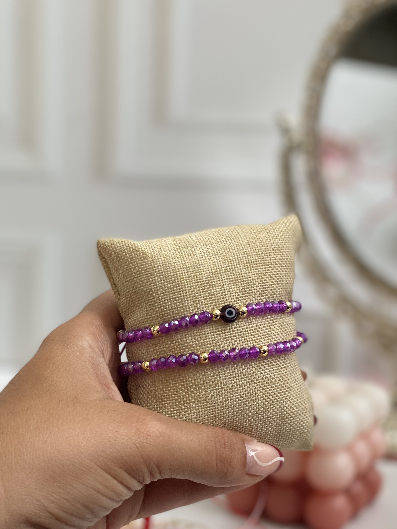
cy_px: 338
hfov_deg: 19.6
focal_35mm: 75
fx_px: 1147
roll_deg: -1.8
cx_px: 189
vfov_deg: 25.9
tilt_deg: -13.3
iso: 50
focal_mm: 6
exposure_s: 1/122
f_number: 2
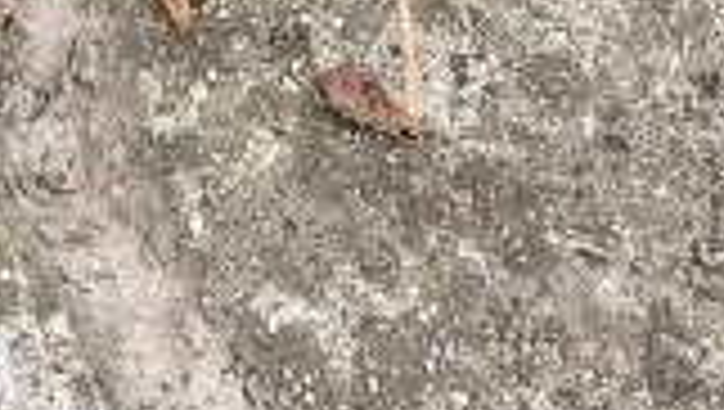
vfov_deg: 4.4
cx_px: -800
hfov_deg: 8.5
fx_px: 4574
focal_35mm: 238
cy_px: -1624
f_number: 2
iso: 160
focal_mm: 5.75
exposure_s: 1/595
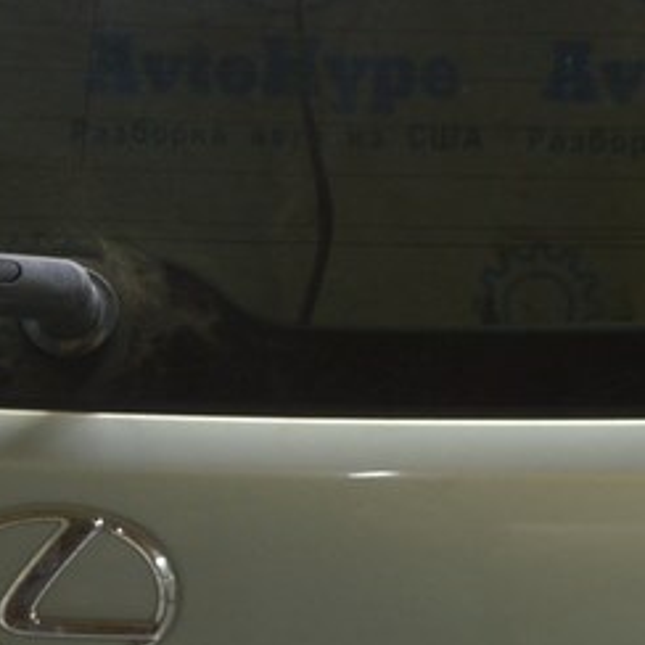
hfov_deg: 12.5
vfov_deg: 12.6
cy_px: 295
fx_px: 2930
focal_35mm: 139
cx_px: 103
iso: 400
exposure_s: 1/20
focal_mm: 26
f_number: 5.6
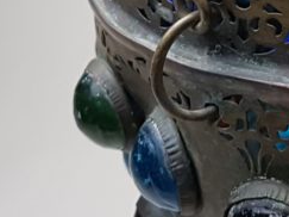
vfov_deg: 13.4
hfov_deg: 17.1
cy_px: -51
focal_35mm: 107
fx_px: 893
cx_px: 396
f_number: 1.7
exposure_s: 1/100
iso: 125
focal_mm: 4.2
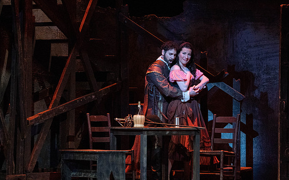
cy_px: 75
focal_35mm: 272
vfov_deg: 4.8
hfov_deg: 7.7
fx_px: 2142
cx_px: 149
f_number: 7.1
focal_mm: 200
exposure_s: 1/250
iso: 6400
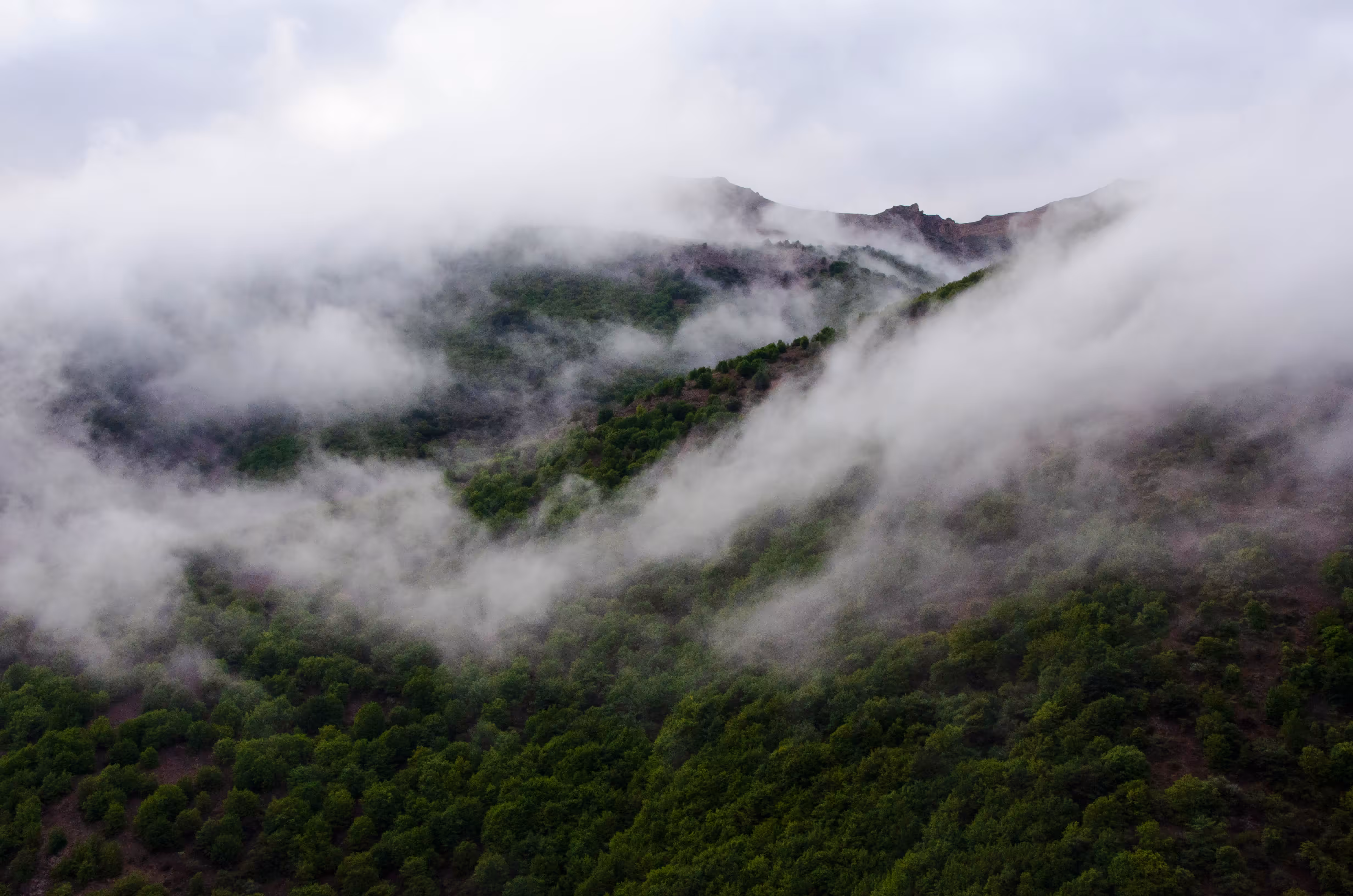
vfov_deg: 34.1
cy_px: 448
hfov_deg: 49.6
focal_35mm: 39
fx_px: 1463
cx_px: 676
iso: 1600
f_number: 13
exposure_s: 1/640
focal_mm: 26
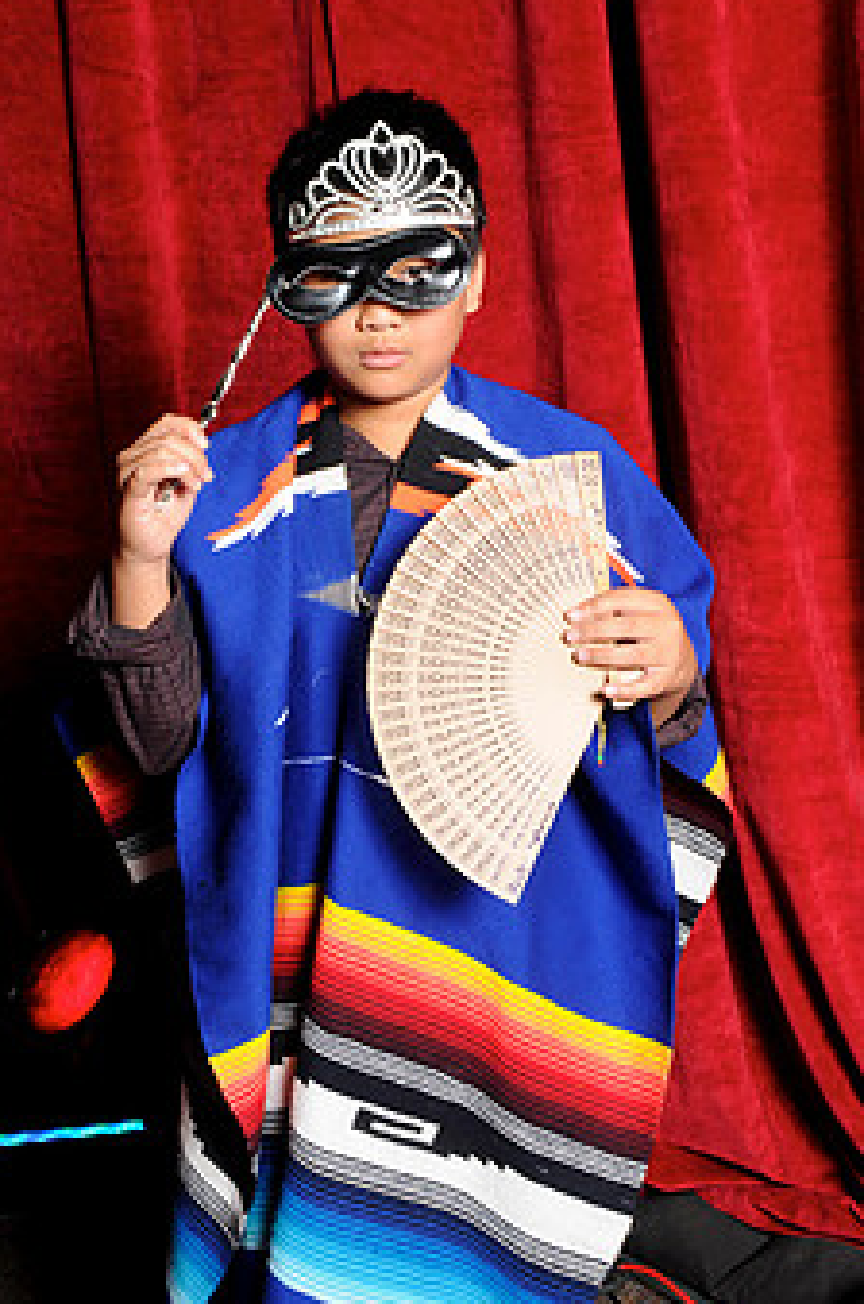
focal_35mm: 56
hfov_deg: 24.1
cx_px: 403
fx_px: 2024
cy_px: 687
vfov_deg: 35.7
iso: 400
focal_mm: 28
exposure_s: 1/60
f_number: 8
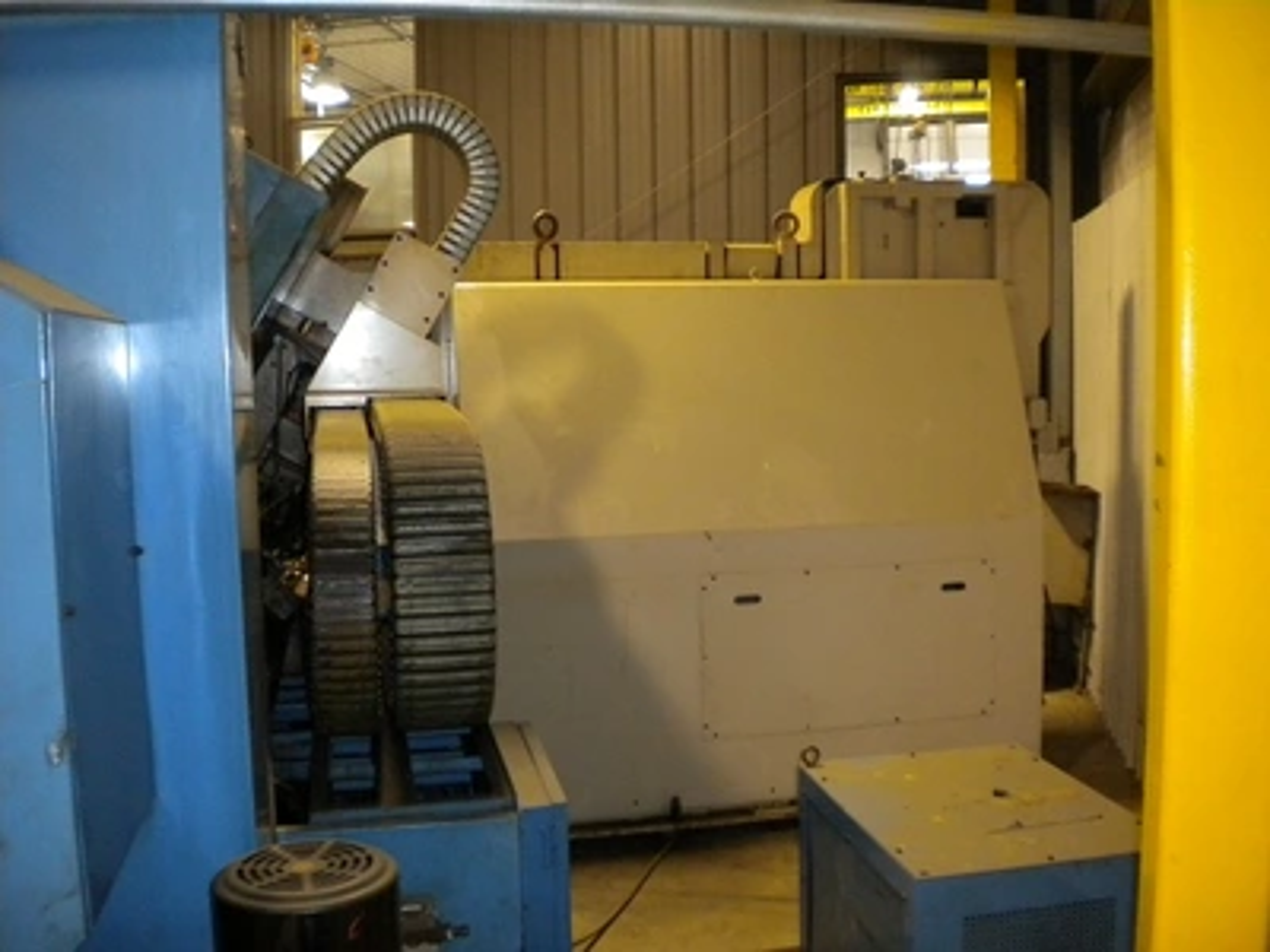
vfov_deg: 40.7
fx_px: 1284
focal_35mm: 35
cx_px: 635
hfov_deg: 52.6
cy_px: 476
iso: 400
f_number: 3.1
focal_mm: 6.3
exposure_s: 1/30
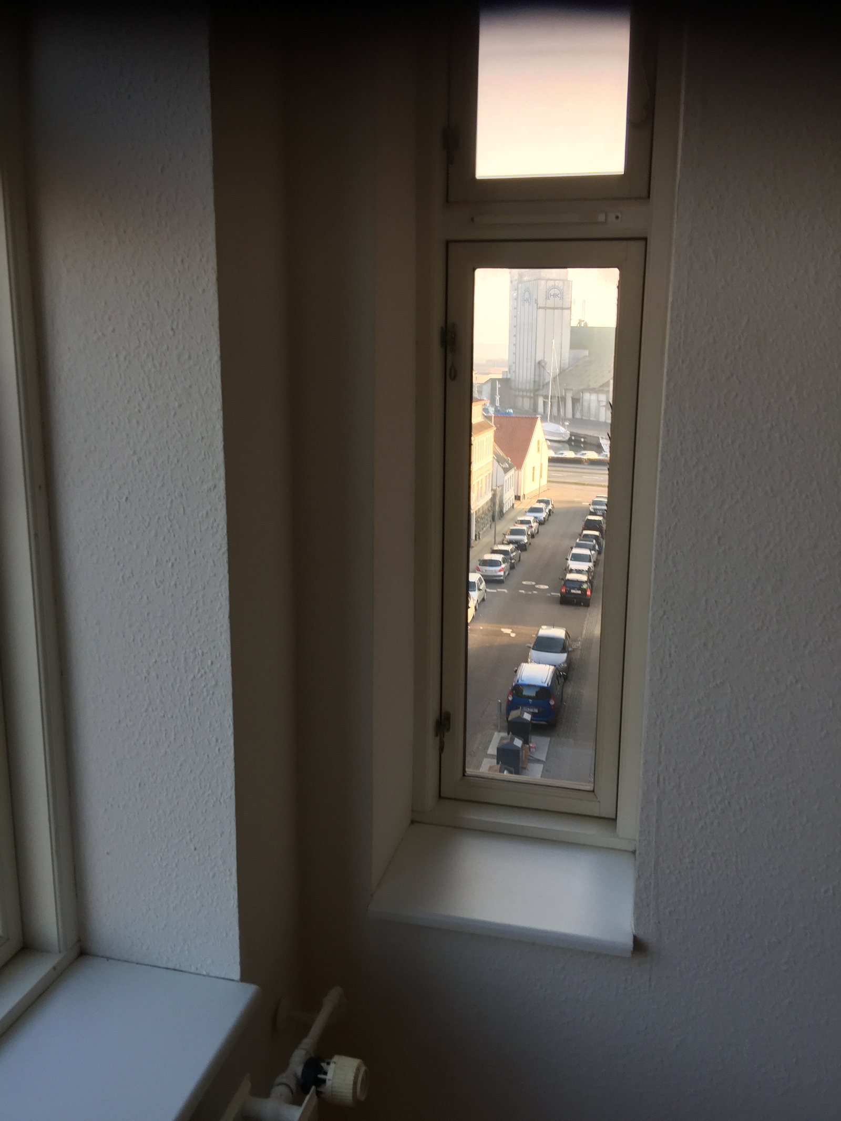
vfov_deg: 61.7
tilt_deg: -9.2
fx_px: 939
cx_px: 420
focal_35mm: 29
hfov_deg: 48.2
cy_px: 560
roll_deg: -1.5
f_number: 2.2
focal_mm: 4.15
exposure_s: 1/100
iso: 40
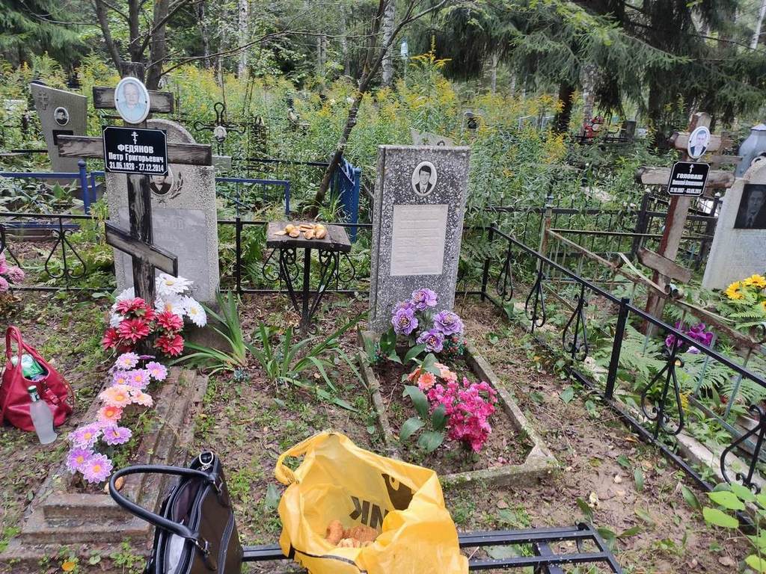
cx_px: 383
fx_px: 575
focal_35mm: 26
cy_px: 287
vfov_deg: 53.1
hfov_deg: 67.3
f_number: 1.75
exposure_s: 1/33
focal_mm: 4.77
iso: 240
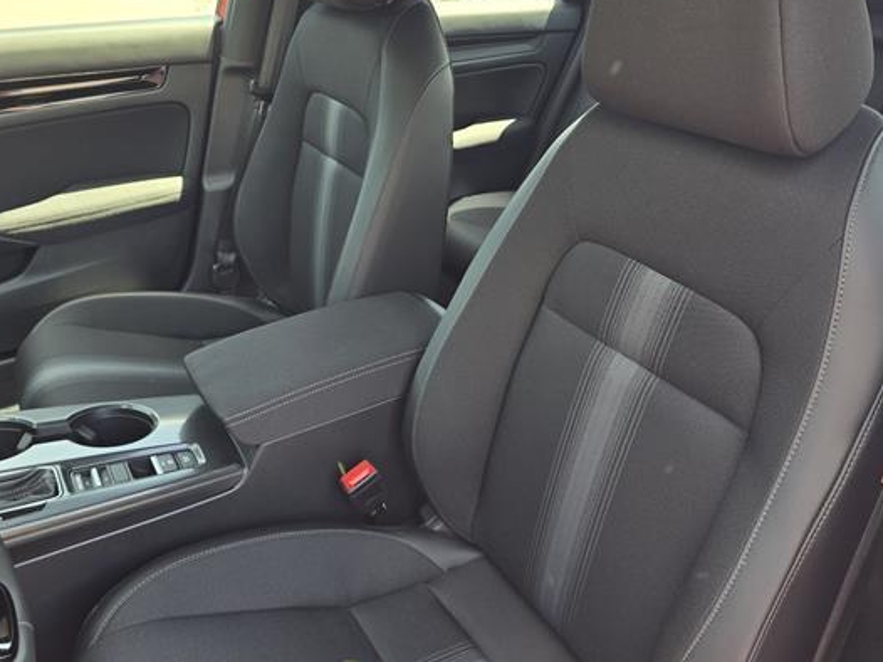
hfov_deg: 63.4
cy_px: 299
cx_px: 468
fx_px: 714
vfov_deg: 49.6
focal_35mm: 28
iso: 80
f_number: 1.7
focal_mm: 6.3
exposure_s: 1/182
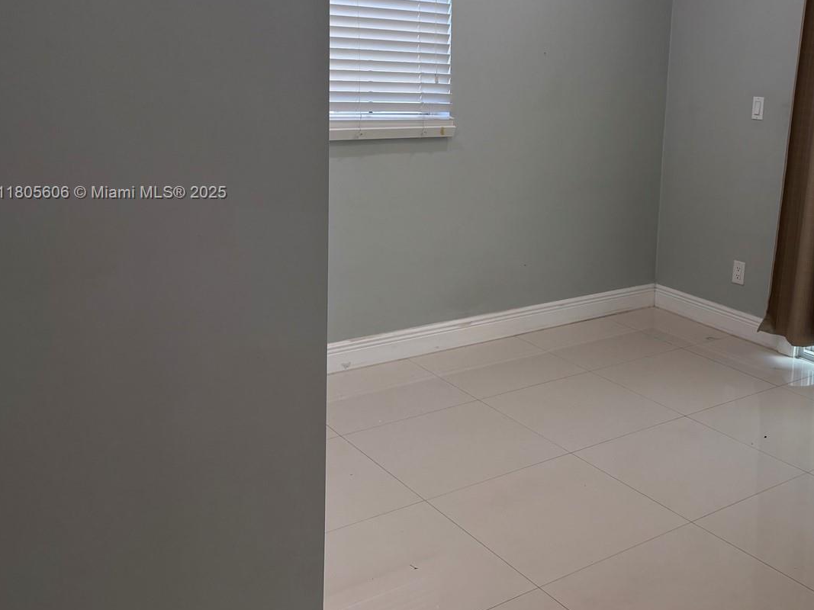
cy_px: 194
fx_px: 917
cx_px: 593
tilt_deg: -8.7
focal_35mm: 39
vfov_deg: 36.4
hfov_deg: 46.4
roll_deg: -2.6
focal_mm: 5.96
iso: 40
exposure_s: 1/127
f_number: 1.6
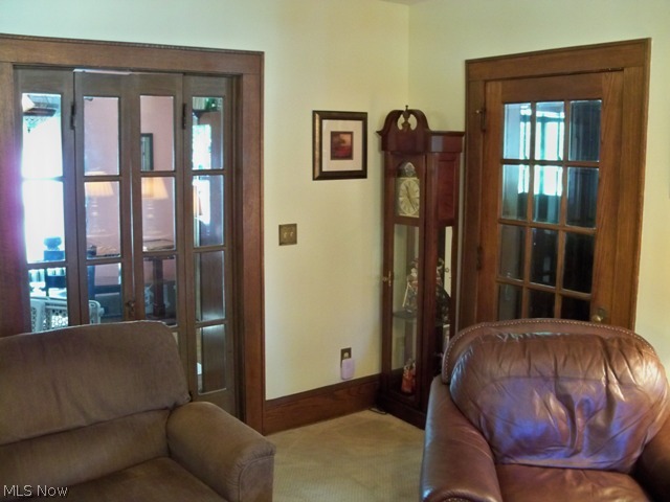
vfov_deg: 40.7
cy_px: 251
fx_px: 677
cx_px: 335
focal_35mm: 35
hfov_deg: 52.6
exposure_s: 1/8
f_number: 3.5
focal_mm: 6.2
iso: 640
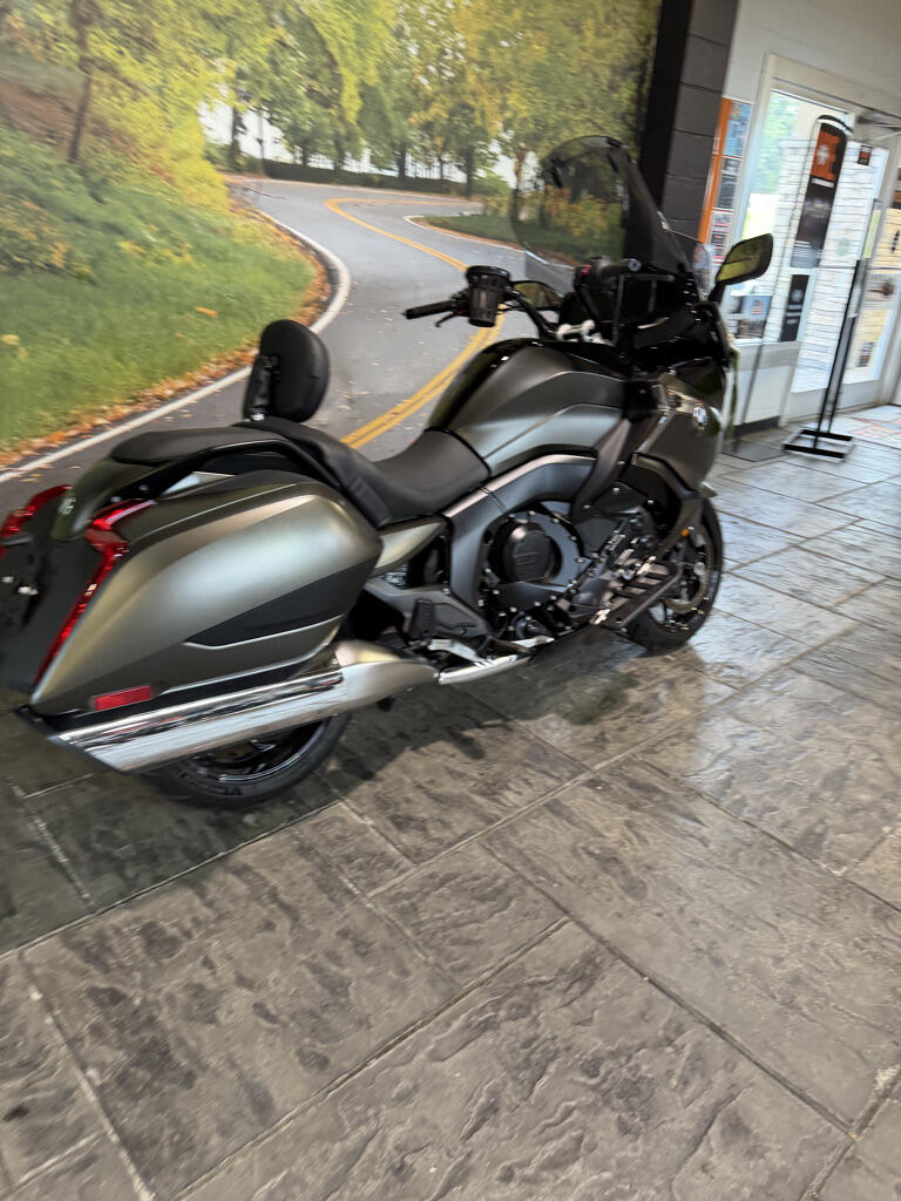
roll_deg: -5.7
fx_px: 833
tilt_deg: -22.2
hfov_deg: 56.8
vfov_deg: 71.6
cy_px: 600
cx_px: 450
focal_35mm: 24
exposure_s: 1/60
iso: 125
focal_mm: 6.76
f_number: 1.78
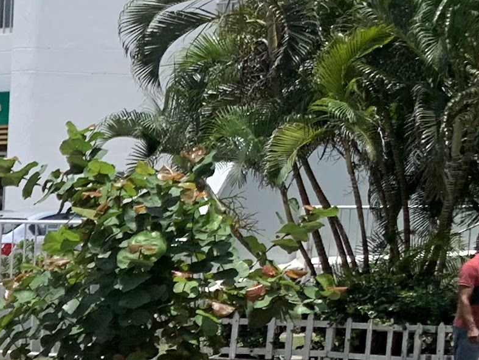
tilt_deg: -4.9
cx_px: -607
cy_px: 517
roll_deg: +3.6
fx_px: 1840
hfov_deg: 12.3
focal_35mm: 133
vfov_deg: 10.8
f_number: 1.8
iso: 25
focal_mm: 4.25
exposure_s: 1/2545
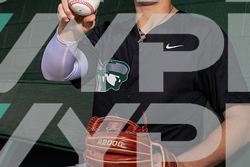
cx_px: 131
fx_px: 542
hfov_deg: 26.0
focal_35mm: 78
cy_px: 57
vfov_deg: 17.5
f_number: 7.1
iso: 100
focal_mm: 44
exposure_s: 1/125
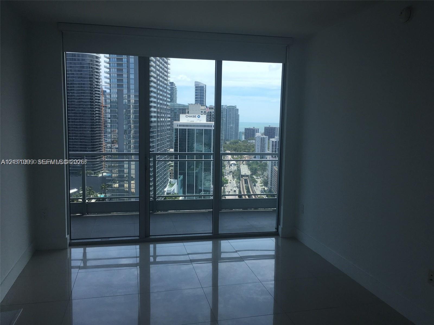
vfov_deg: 48.2
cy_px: 162
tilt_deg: -6.3
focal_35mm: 29
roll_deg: -0.1
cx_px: 217
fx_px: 364
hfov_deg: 61.7
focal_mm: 4.15
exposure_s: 1/693
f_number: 2.2
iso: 25
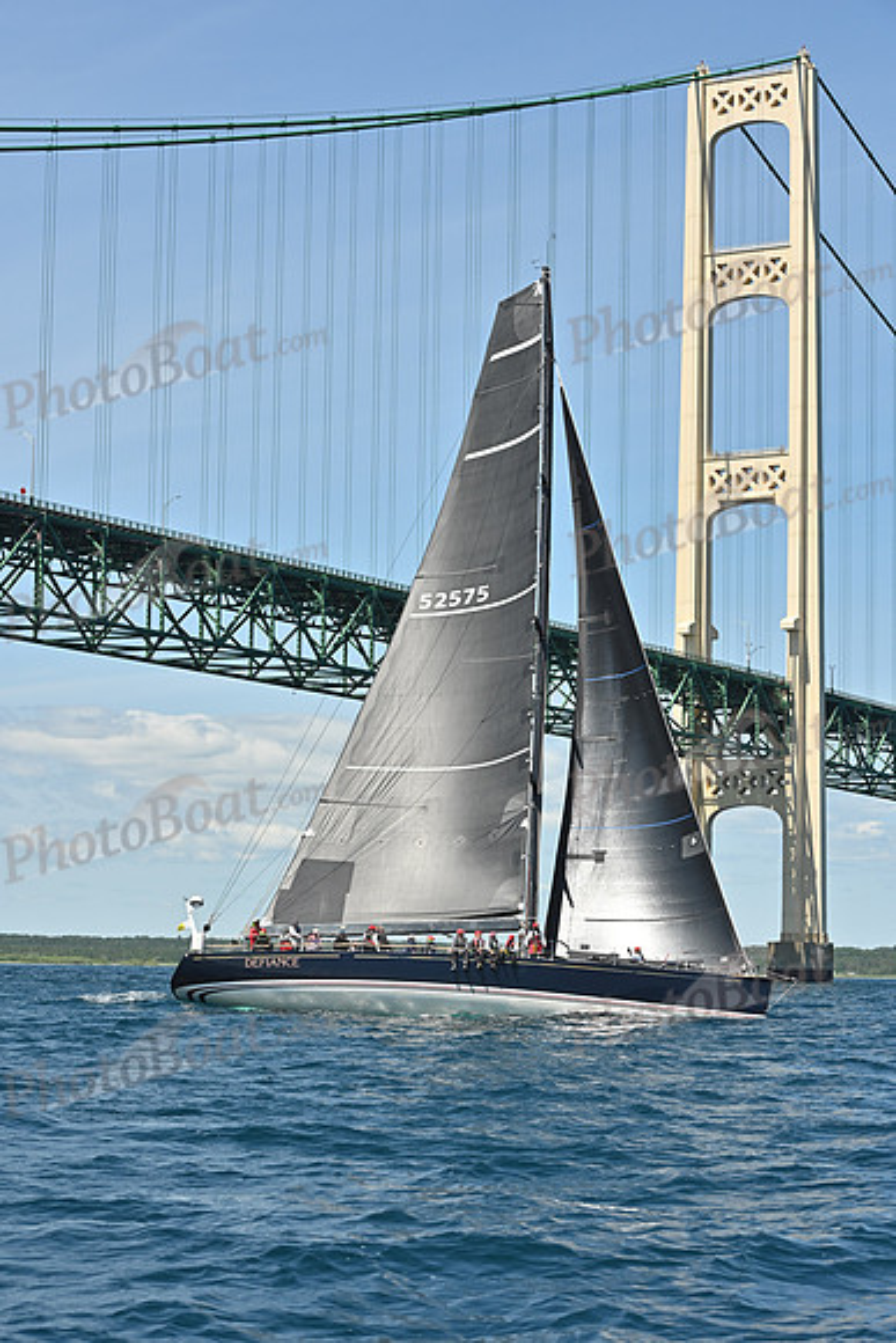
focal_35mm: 82
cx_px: 448
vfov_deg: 24.8
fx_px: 3059
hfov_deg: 16.7
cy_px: 672
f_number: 10
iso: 320
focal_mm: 82
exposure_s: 1/1000
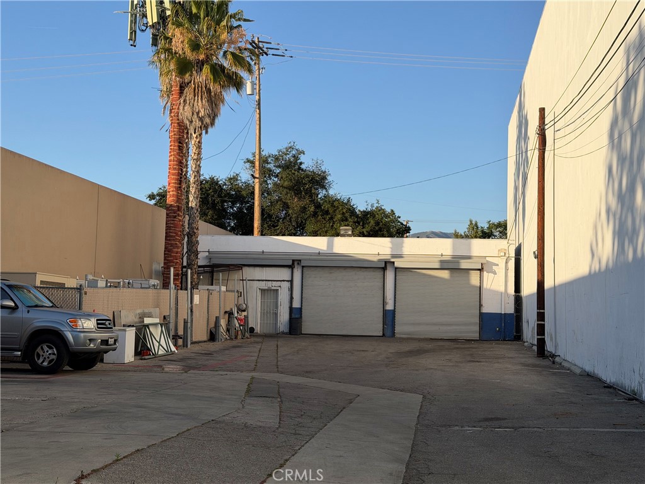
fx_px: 894
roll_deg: -1.0
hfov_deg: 39.7
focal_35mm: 48
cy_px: 242
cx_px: 322
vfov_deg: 30.3
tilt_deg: +4.1
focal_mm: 6.76
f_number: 1.78
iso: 64
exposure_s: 1/2865
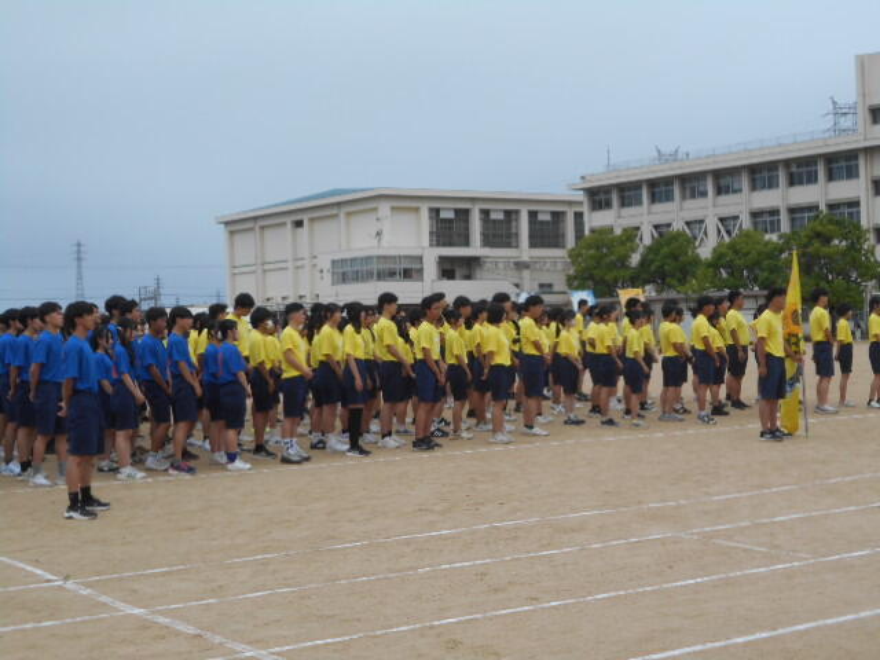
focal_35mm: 58
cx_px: 440
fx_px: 1474
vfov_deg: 25.2
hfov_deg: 33.2
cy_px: 330
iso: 80
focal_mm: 10
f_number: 4.9
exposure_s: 1/640
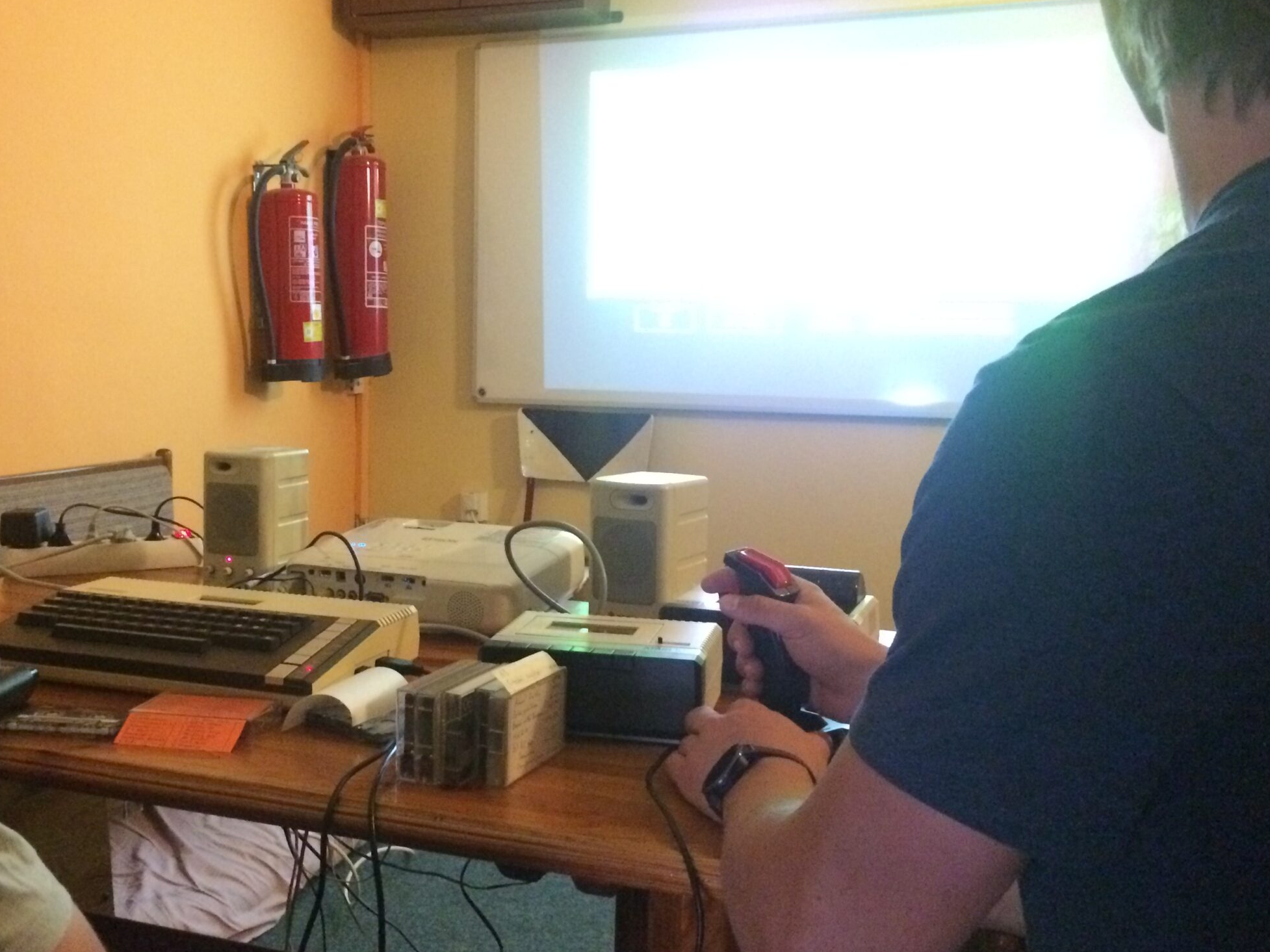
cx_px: 525
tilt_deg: -4.5
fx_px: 1394
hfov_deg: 48.8
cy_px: 430
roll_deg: -0.1
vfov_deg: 37.7
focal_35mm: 38
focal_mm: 4.15
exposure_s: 1/17
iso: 800
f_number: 2.2
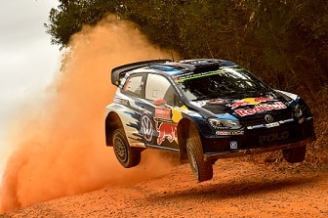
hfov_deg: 13.1
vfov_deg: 8.7
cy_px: 78
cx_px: 144
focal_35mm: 157
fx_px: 1428
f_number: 6.3
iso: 500
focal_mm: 120
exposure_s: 1/1250
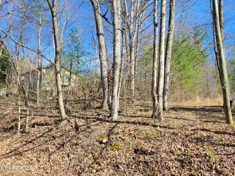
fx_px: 177
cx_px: 118
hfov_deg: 67.3
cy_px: 88
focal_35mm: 26
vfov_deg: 53.1
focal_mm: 5.4
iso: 40
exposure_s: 1/1008
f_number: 1.8
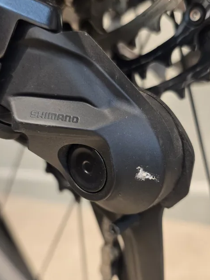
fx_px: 315
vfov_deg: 47.8
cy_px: 150
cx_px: 118
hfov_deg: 36.8
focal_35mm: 39
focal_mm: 6.3
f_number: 1.7
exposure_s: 1/50
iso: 250
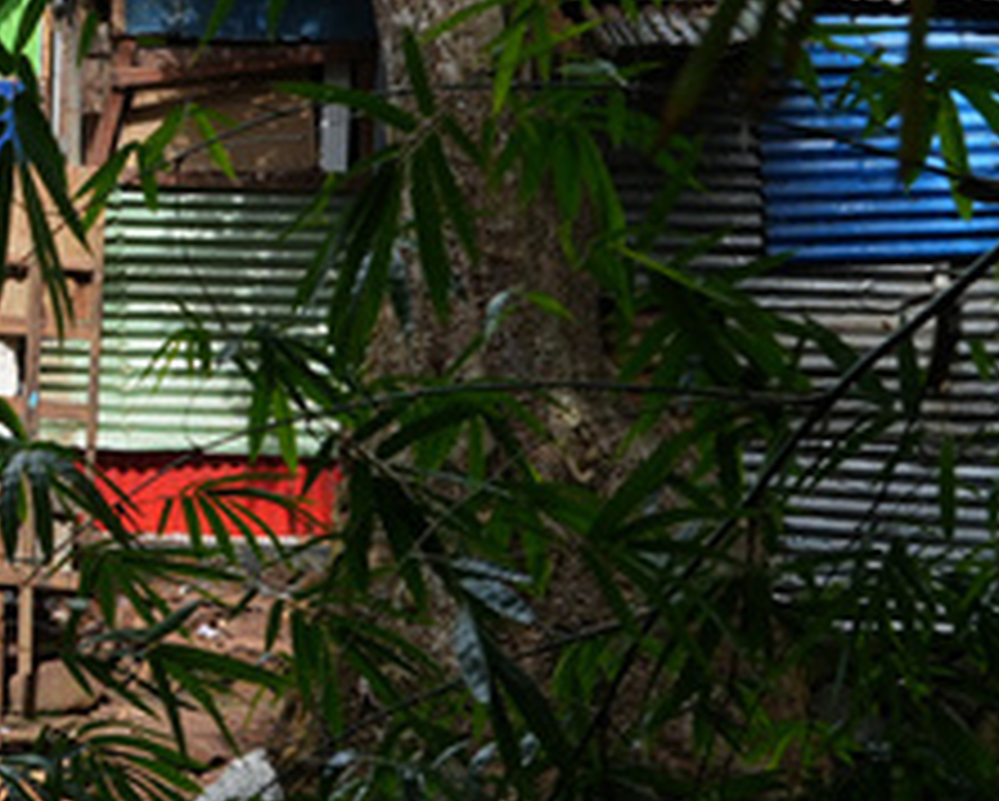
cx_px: -572
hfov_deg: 12.9
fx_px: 4143
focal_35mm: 140
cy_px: 288
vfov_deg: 11.0
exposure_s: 1/1250
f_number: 5.6
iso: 640
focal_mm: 46
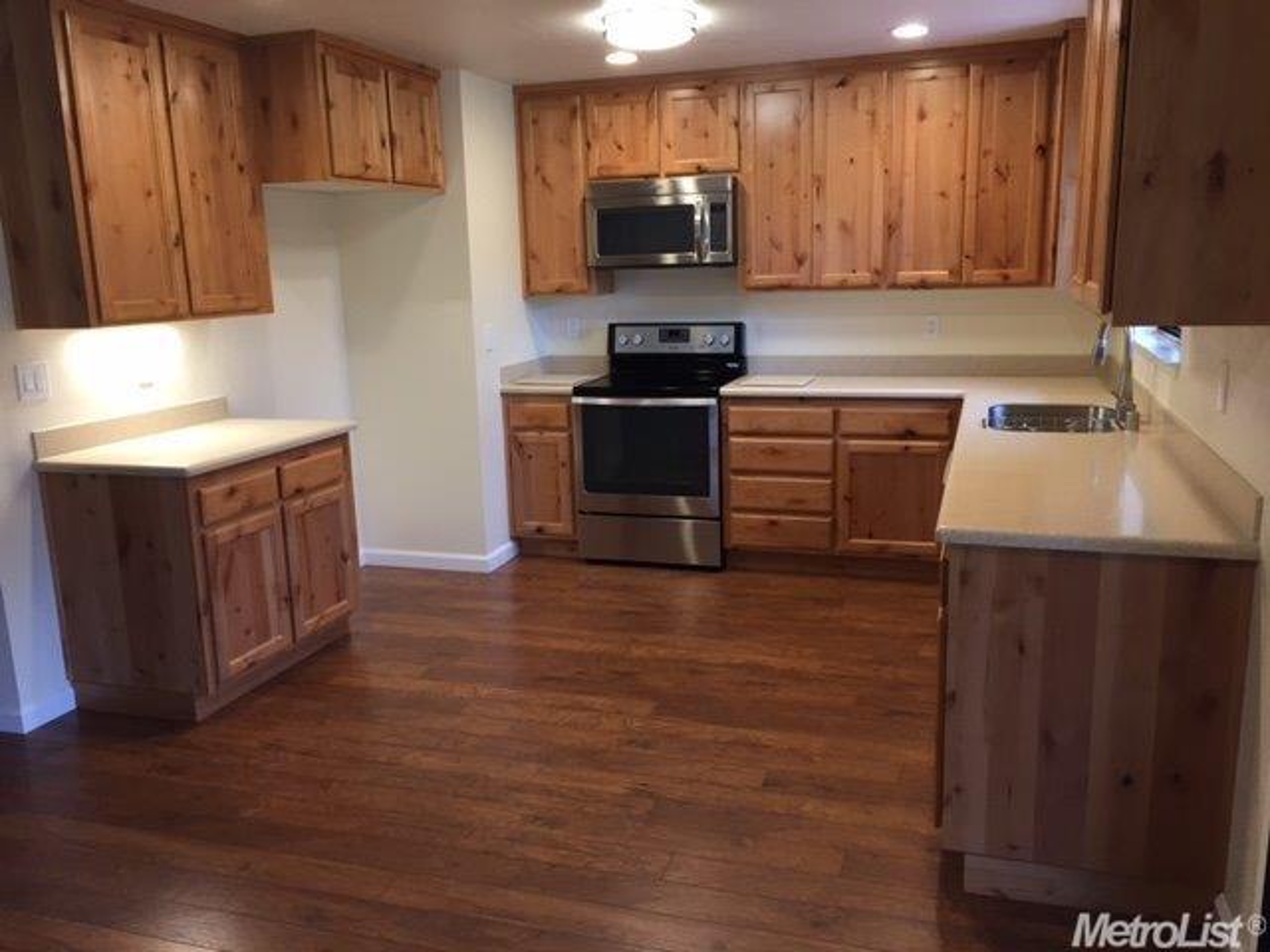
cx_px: 635
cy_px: 476
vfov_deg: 48.2
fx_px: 1064
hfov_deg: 61.7
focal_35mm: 29
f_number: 2.2
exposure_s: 1/30
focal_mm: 4.15
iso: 80
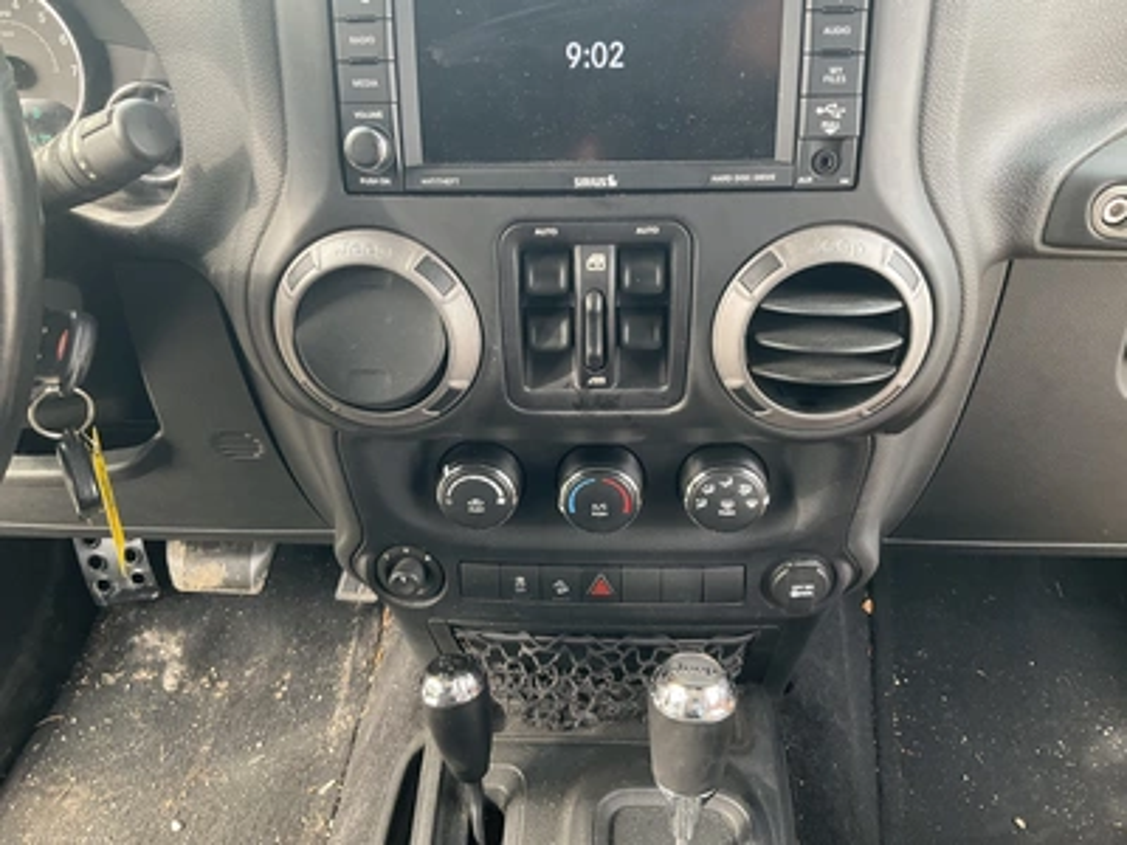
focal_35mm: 29
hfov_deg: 61.7
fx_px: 944
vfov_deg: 48.2
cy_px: 422
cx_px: 564
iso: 64
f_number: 1.8
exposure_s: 1/74
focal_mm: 3
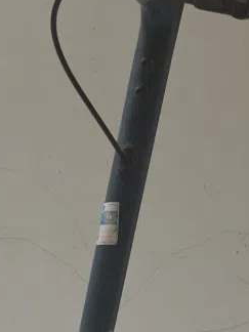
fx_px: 930
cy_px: 524
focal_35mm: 97
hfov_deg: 15.2
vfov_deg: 17.7
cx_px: 122
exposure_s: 1/50
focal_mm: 5.54
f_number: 1.8
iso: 200
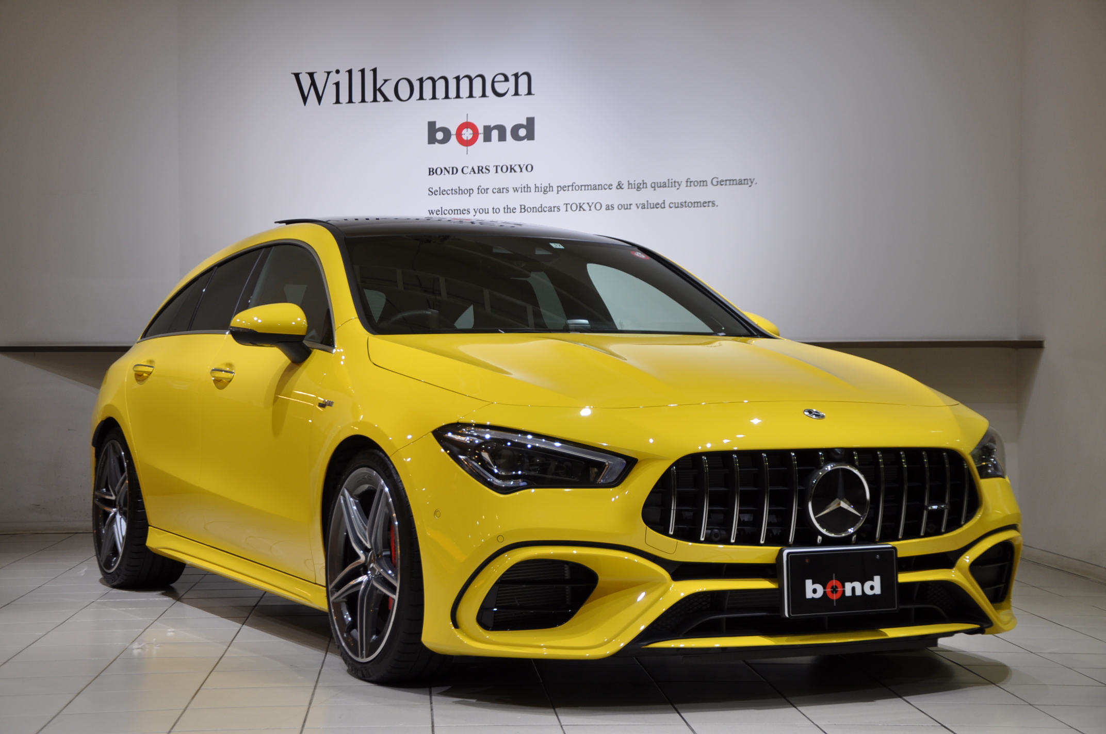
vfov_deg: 21.5
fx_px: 1933
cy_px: 367
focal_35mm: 63
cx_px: 553
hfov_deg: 31.9
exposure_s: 1/30
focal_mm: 42
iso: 200
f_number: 5.6
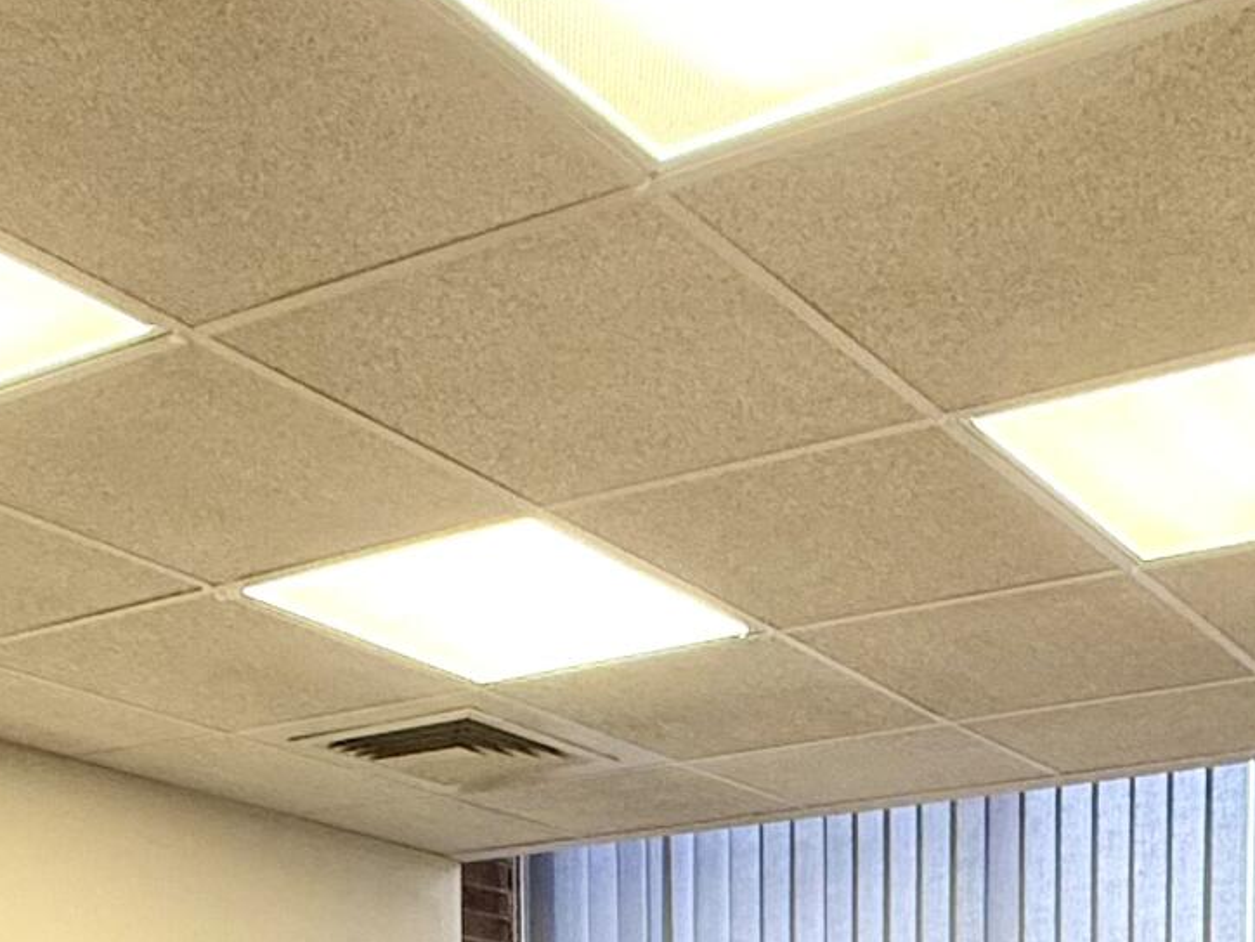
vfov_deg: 21.2
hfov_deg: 32.9
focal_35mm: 58
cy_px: 1428
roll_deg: -0.5
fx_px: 2103
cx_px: 853
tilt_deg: -4.0
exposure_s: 1/60
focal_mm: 2.22
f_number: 2.2
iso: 250
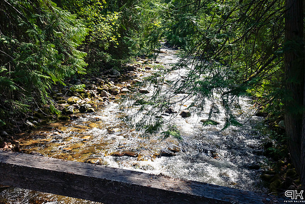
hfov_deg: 51.9
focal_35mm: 37
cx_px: 156
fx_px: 313
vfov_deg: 35.9
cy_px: 100
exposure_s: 1/640
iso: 500
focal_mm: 24
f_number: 8
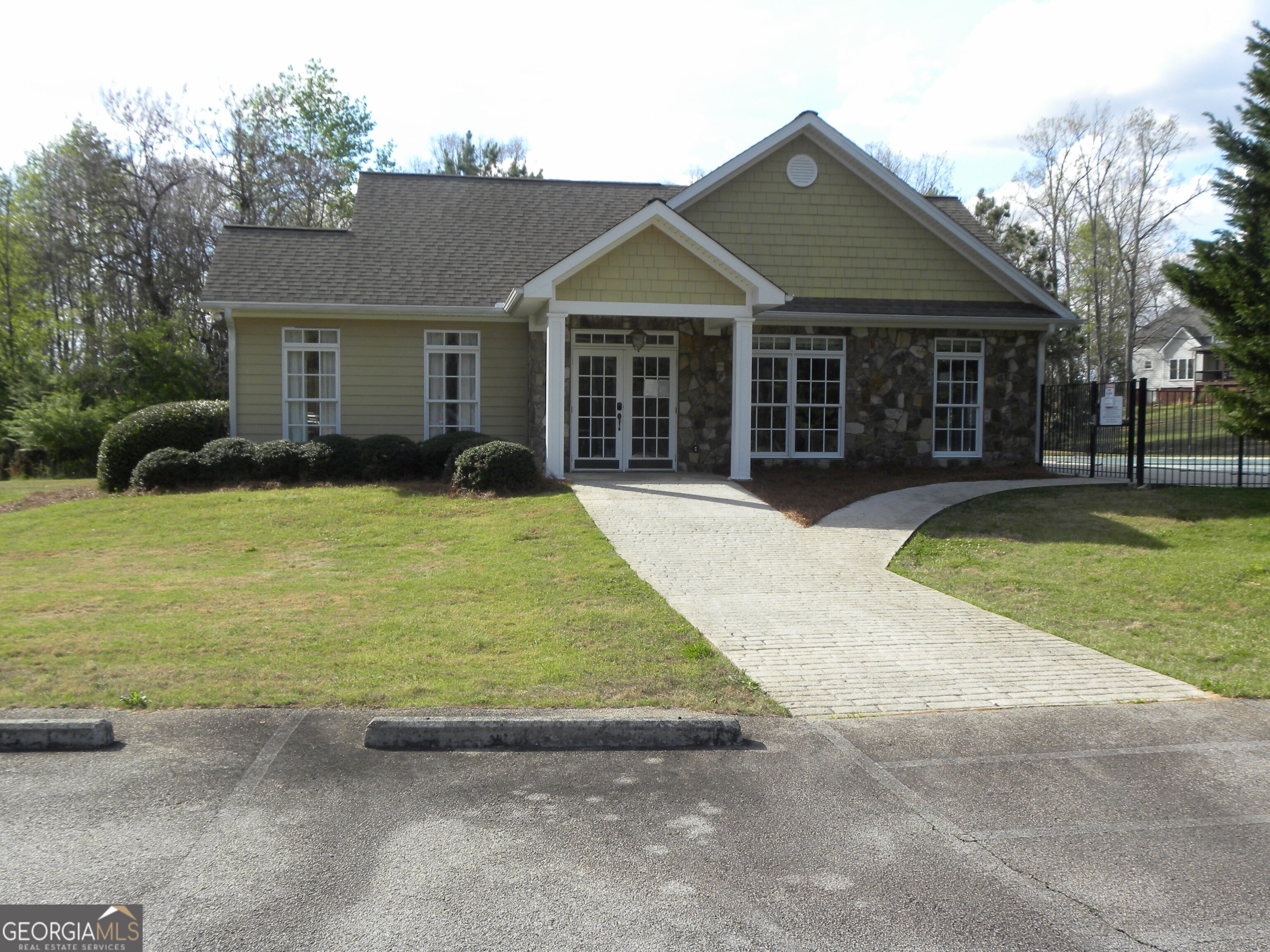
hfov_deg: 55.4
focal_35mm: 33
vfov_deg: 42.9
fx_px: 1211
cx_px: 635
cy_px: 476
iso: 64
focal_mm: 5.9
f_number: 5
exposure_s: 1/164
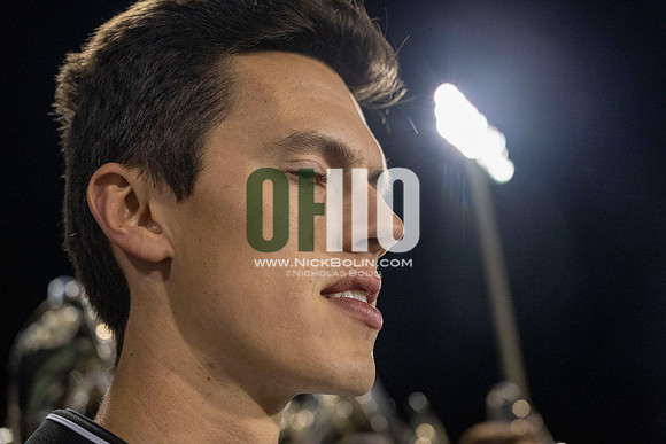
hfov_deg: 44.5
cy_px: 222
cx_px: 333
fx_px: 814
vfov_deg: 30.5
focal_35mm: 44
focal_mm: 44
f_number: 4
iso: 3200
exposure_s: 1/500
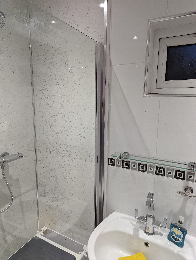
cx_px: 98
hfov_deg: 56.9
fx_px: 181
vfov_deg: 71.5
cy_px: 130
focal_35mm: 24
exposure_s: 1/703
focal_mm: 6.81
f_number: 1.85
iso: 1364
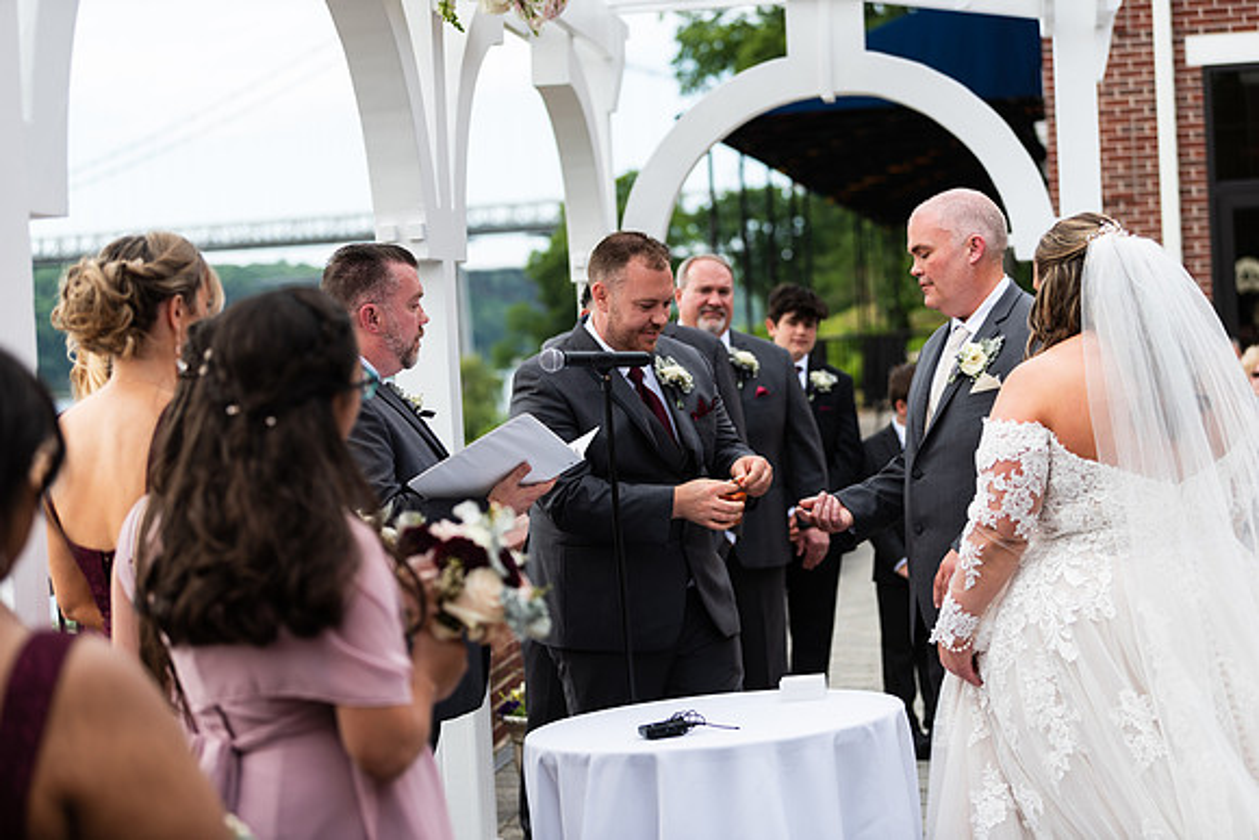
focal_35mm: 70
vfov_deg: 19.5
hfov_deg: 28.8
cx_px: 630
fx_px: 2449
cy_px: 420
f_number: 2.8
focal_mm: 70
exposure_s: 1/500
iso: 64
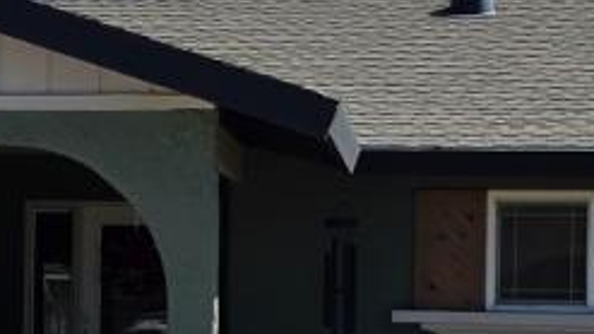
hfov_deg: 14.0
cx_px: 79
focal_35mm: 152
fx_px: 2394
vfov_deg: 7.9
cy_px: 350
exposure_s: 1/6355
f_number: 1.7
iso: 80
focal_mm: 6.3
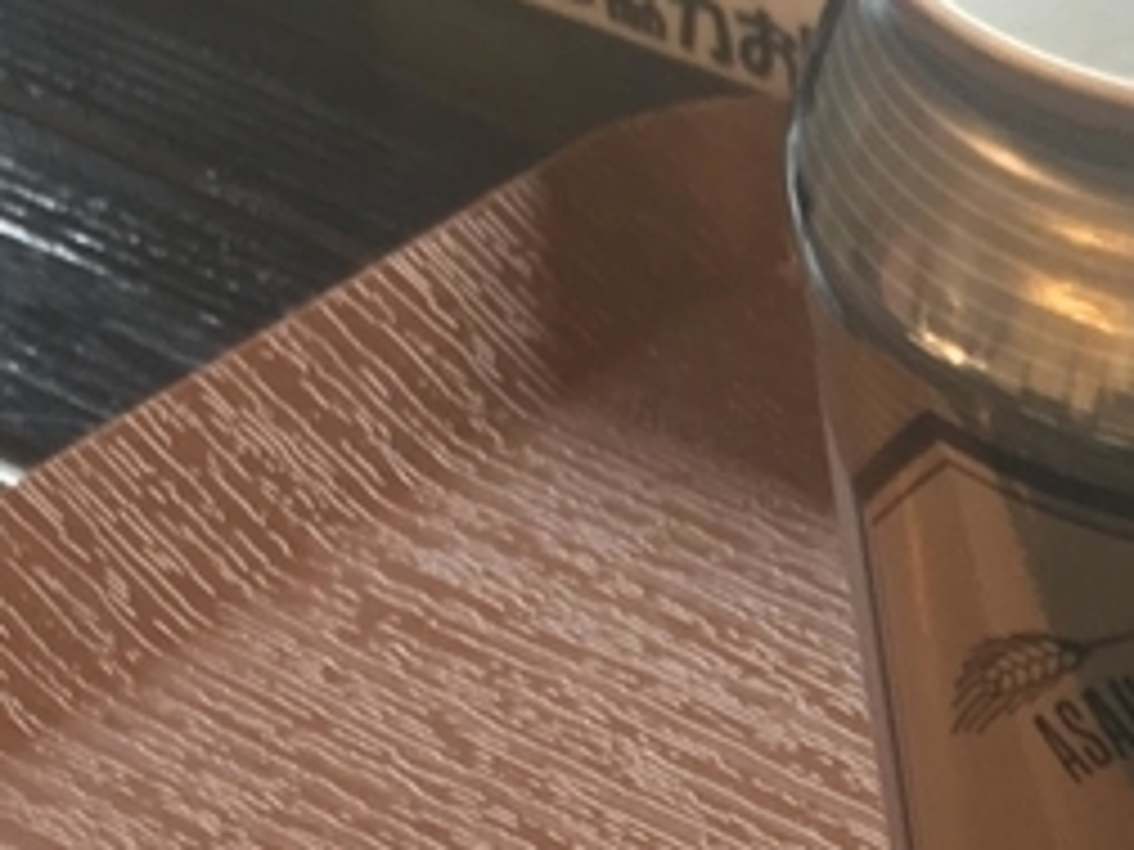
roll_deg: +2.4
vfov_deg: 10.6
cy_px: 1034
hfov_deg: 13.8
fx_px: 4521
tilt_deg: -41.9
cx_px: 1476
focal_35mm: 138
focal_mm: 4.15
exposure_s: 1/30
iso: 32
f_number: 2.2
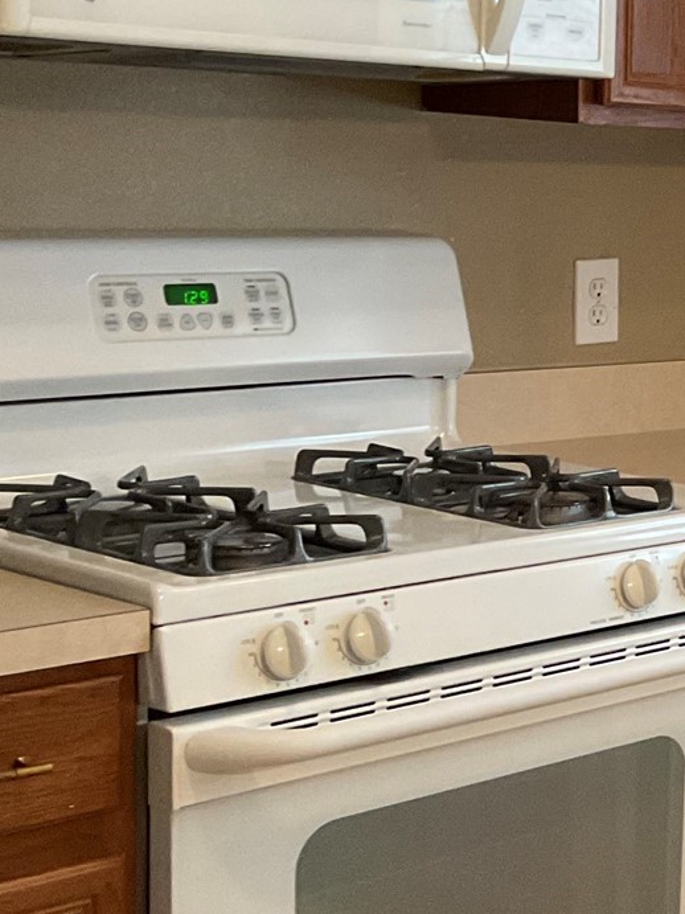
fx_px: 2270
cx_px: 1225
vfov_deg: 22.7
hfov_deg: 15.0
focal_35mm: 86
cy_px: 385
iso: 125
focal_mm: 3
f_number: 1.8
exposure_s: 1/60
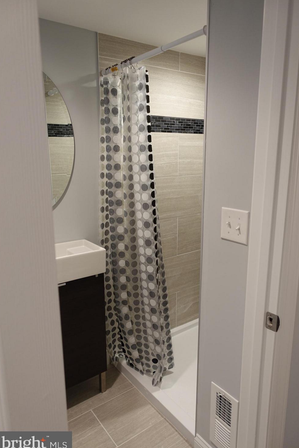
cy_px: 223
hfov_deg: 51.3
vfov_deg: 71.5
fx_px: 312
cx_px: 152
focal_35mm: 25
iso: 125
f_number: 2
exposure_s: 1/30
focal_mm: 8.8
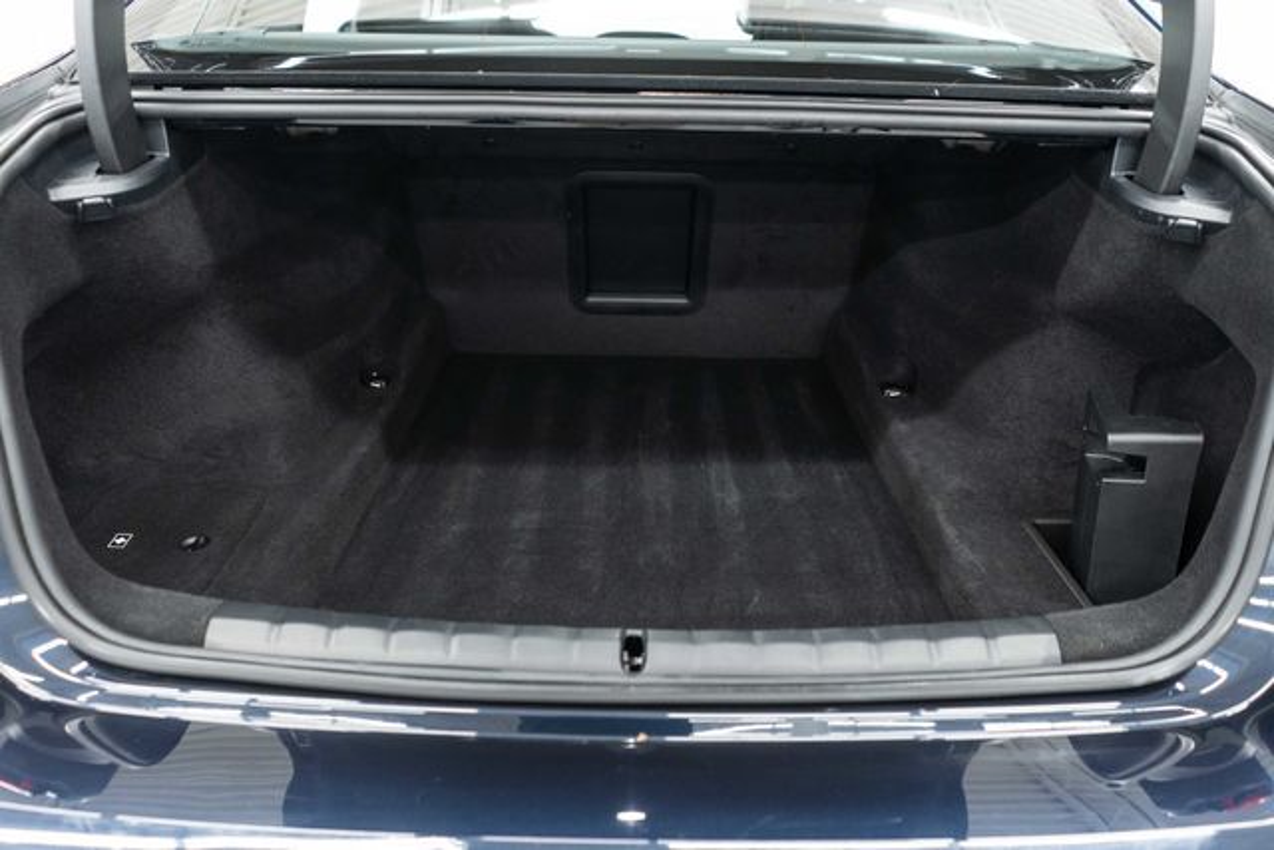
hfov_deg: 65.5
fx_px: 991
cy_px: 425
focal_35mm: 28
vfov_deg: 46.4
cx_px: 637
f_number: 3.2
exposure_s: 1/50
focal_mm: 28
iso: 1600
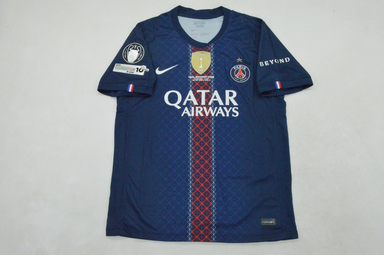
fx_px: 352
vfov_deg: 39.9
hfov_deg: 57.3
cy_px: 128
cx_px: 192
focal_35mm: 33
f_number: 22
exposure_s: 1/200
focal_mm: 22
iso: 6400
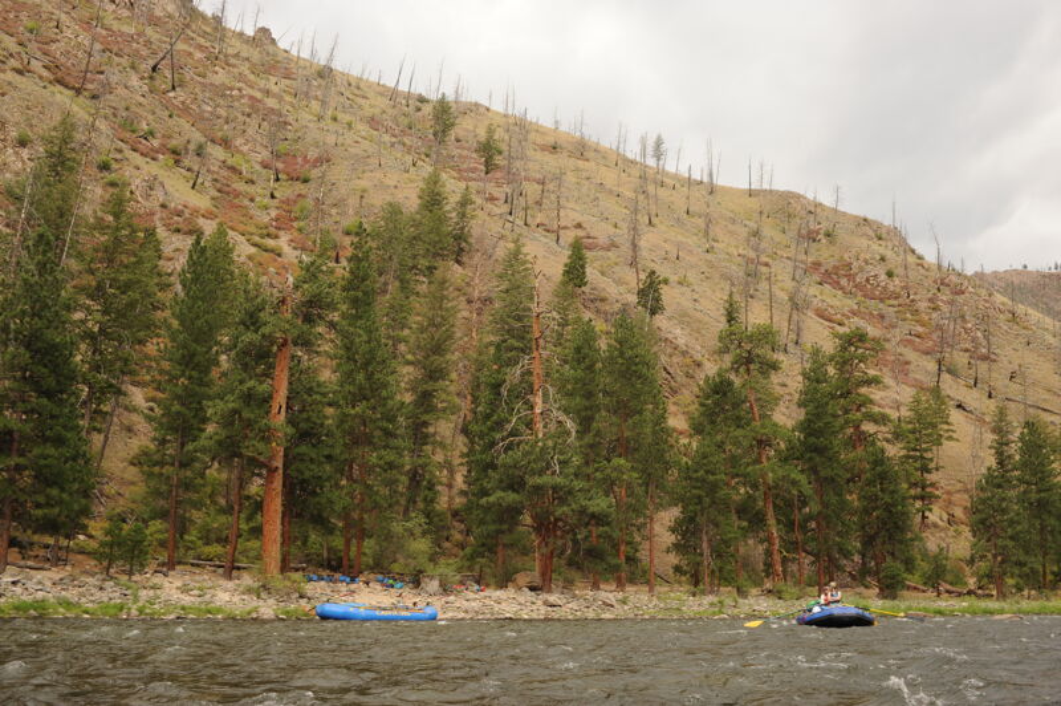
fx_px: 1031
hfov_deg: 54.5
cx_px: 530
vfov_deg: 37.8
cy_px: 353
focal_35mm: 35
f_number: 8
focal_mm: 35
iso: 320
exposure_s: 1/125
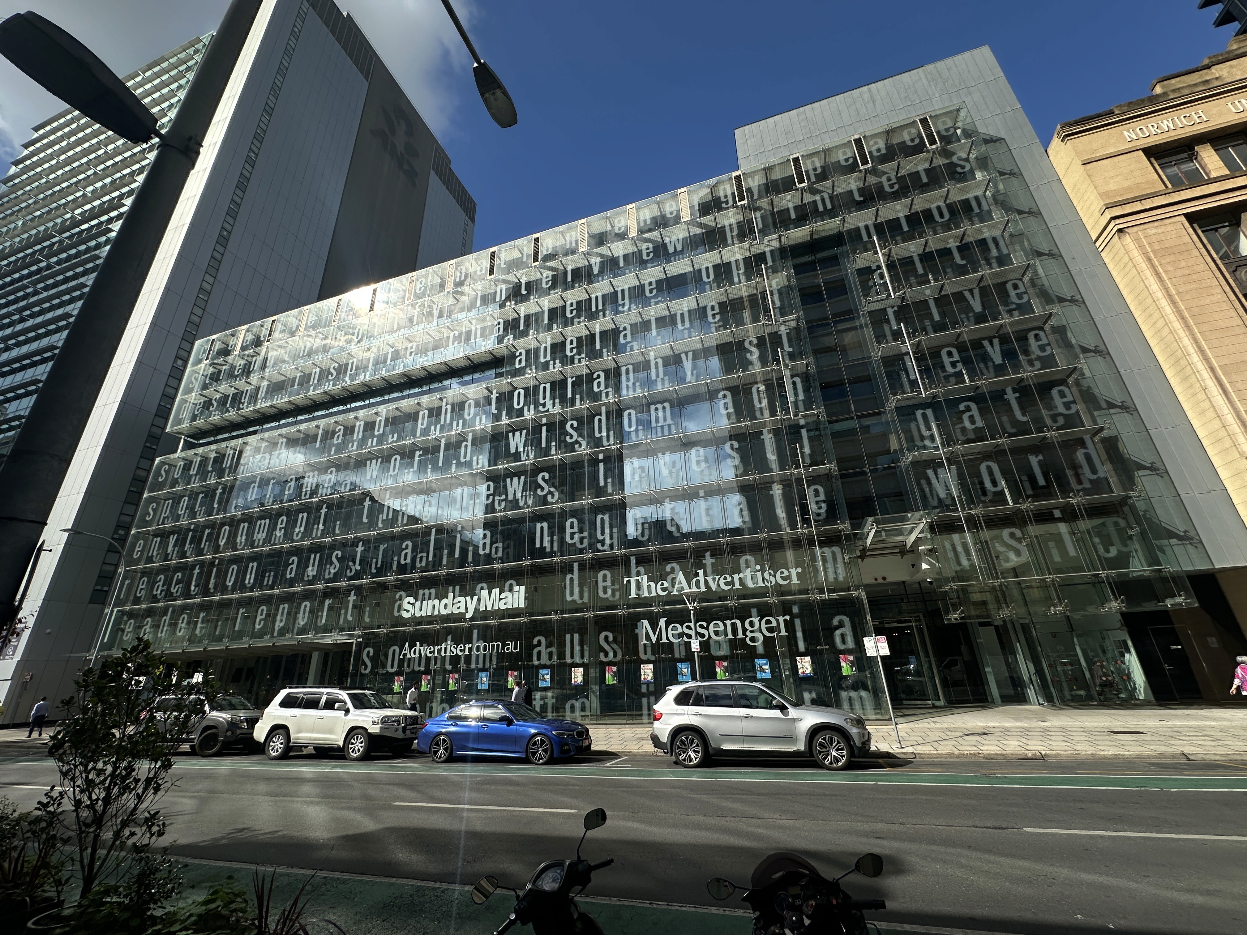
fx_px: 504
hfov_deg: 102.1
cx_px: 624
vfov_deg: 85.7
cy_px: 468
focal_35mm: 14
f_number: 2.2
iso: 50
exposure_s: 1/2681
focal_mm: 2.22
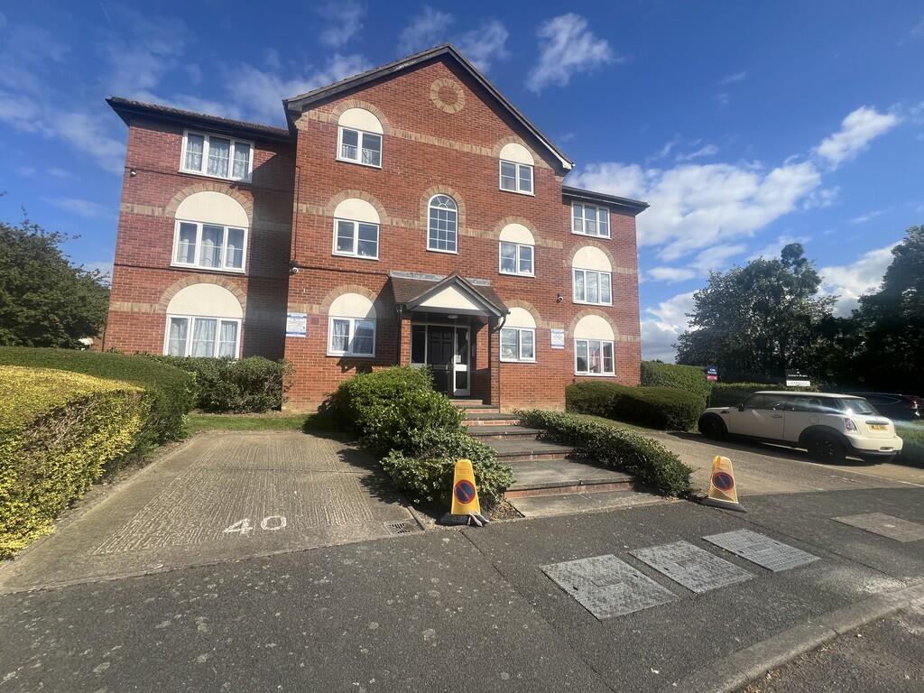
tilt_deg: +7.3
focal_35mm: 13
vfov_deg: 89.9
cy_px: 346
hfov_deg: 106.2
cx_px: 462
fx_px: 347
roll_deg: -1.1
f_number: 1.8
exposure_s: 1/1754
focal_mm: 1.57
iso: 32
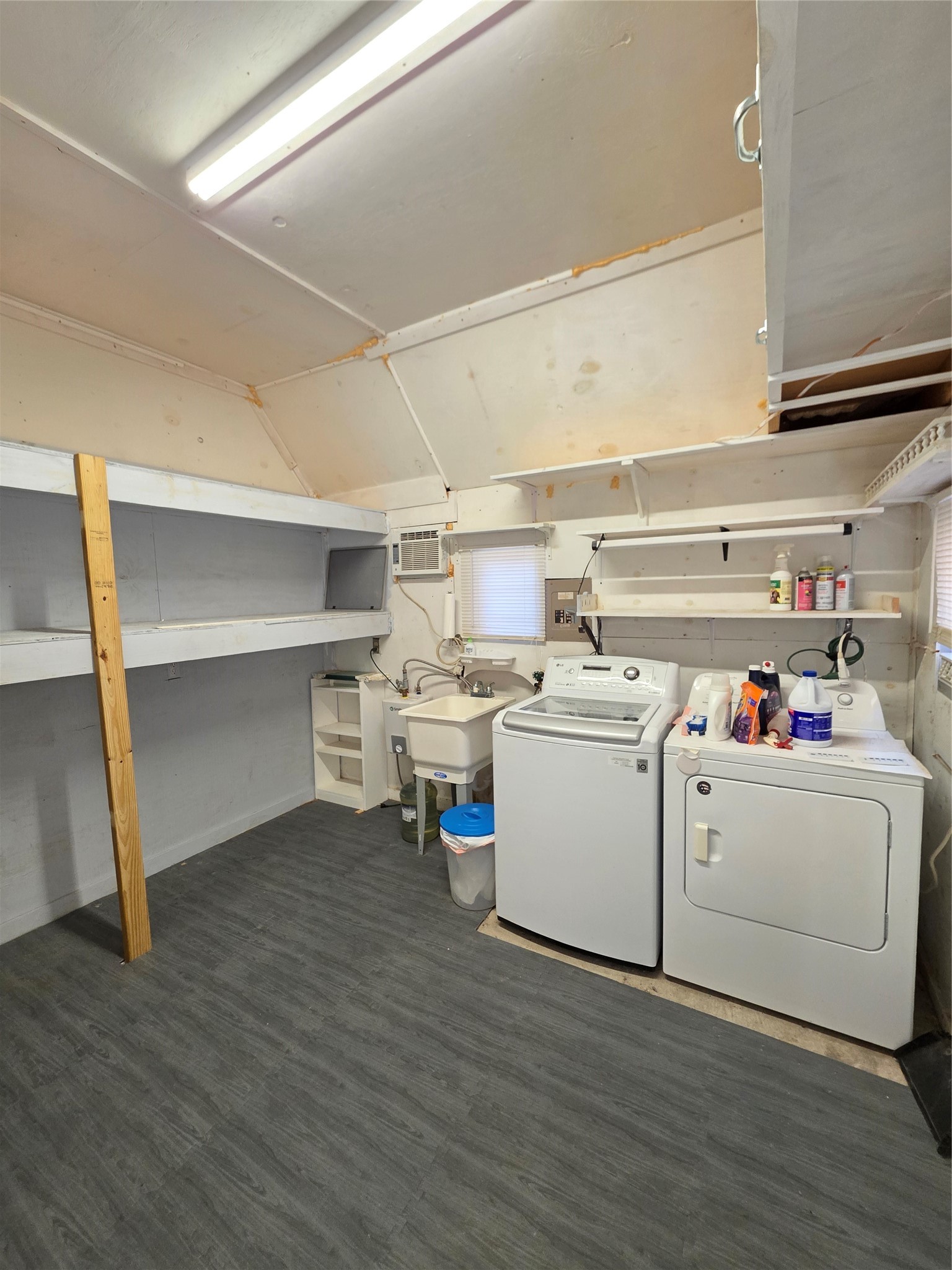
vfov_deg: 106.2
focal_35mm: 13
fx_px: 477
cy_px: 635
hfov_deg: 89.9
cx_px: 476
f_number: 1.9
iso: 250
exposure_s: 1/120
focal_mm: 2.2
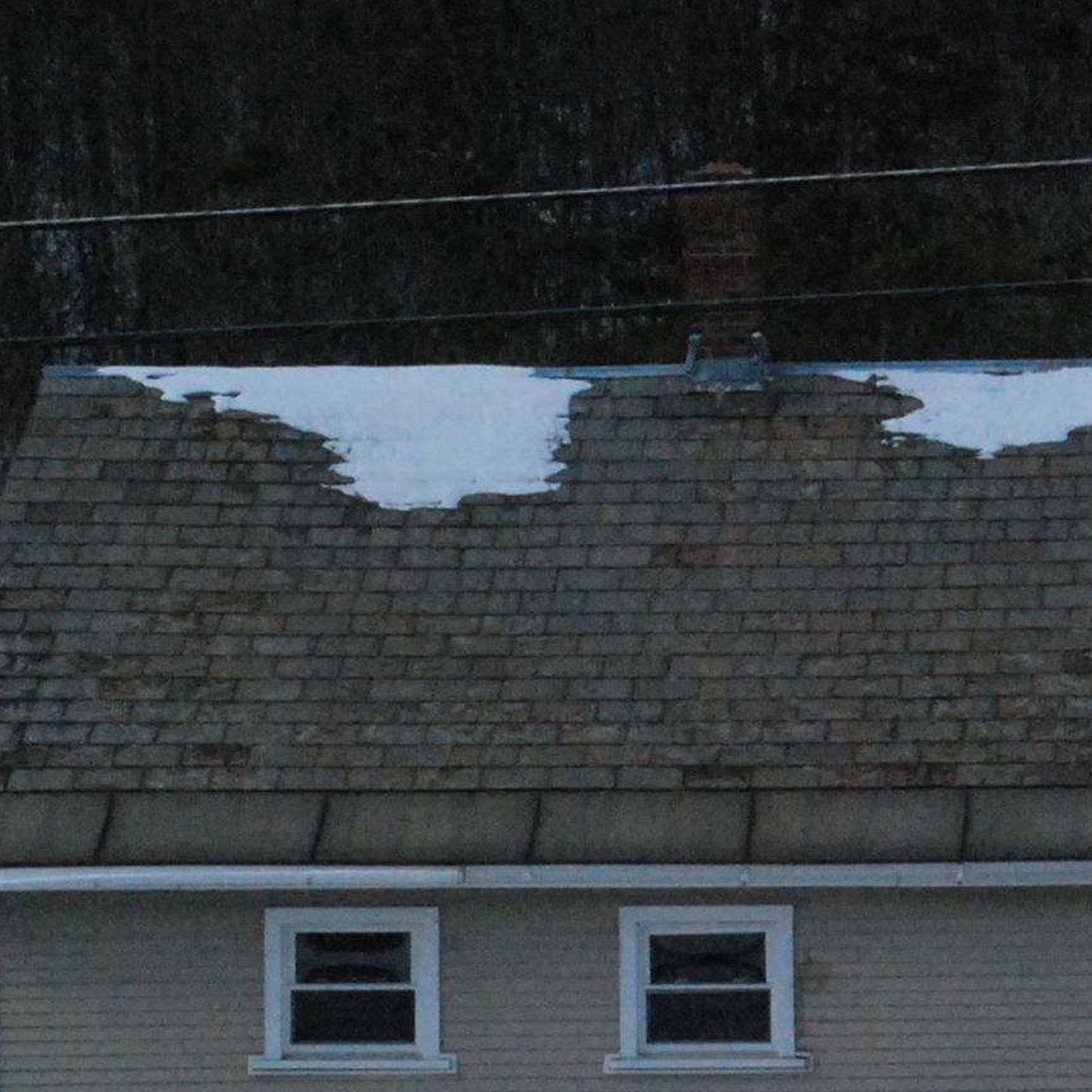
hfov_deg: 7.9
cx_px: 1246
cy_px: 1100
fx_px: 7816
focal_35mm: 219
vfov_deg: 8.0
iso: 1600
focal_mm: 48
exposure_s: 1/1000
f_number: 18
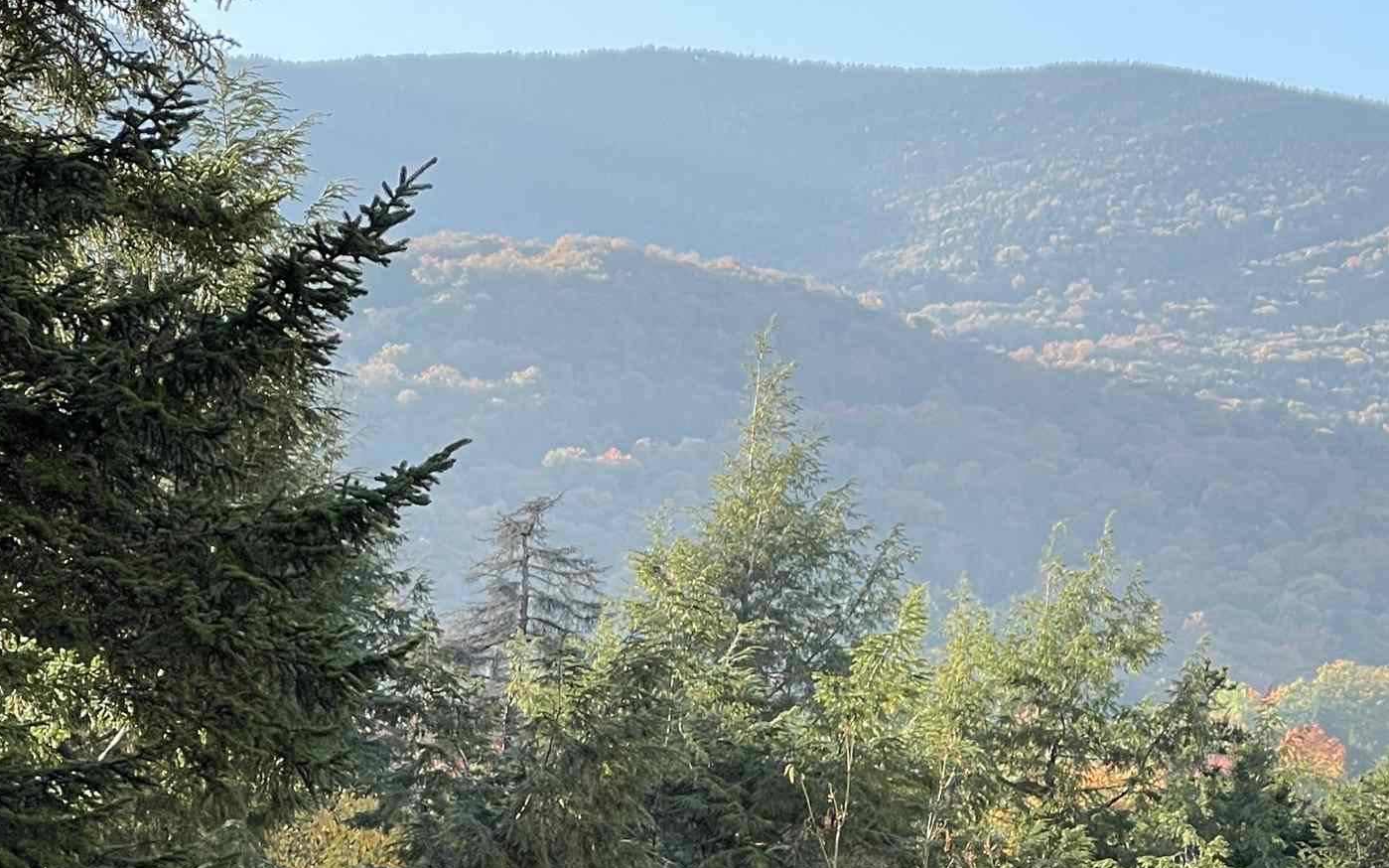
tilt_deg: +3.2
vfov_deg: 8.7
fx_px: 5640
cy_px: 904
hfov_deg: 13.9
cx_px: 1169
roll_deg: -4.3
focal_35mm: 149
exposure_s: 1/281
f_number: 2.2
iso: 20
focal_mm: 7.5
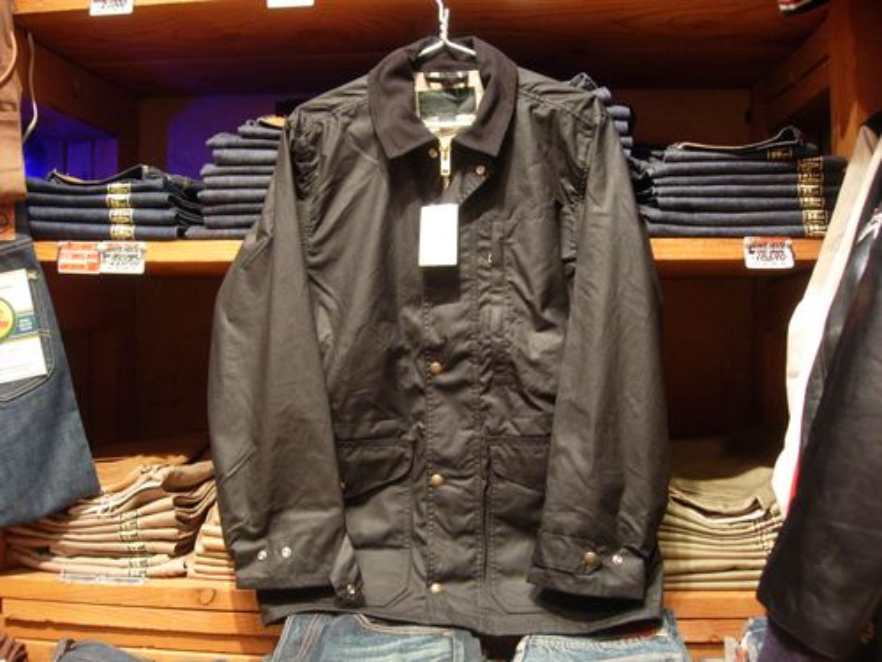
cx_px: 441
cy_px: 331
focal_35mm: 38
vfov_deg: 37.7
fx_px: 968
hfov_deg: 49.0
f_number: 2.8
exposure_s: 1/3.5
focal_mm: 7.8
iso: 200
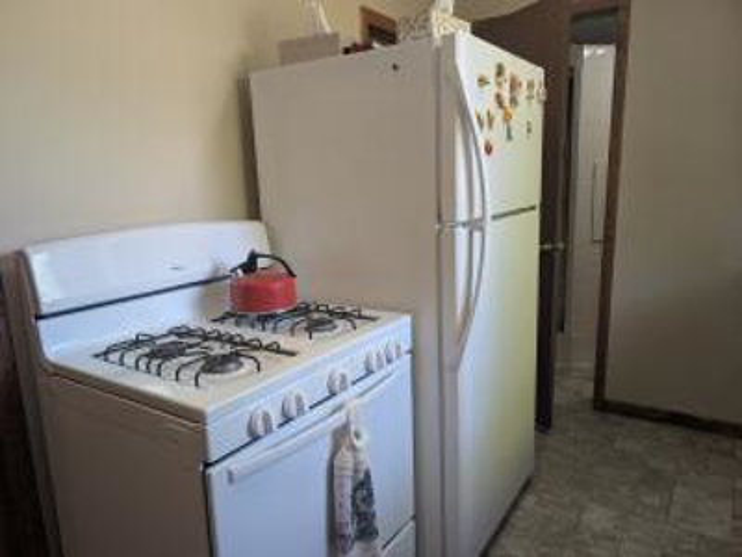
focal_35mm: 24
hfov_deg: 71.6
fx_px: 514
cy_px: 278
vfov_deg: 56.8
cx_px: 371
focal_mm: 6.9
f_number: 1.68
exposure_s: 1/86.3
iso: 223
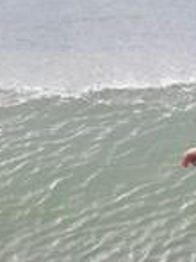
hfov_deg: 1.2
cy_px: 162
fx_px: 9216
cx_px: 192
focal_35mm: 1219
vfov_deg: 1.6
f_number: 7.1
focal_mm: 54.3
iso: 100
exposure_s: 1/400
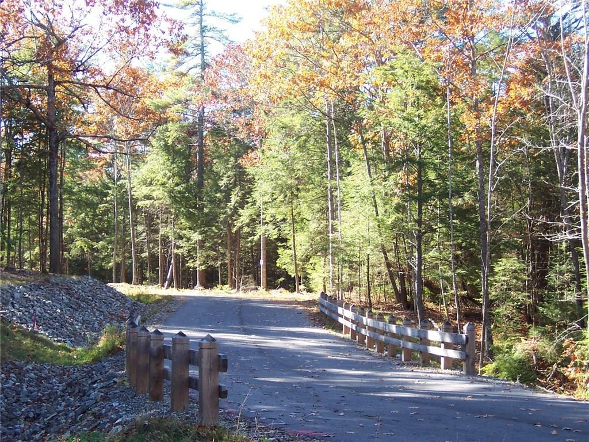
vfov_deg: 17.8
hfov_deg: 23.6
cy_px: 221
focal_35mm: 83
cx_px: 294
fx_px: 1412
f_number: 4
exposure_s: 1/90
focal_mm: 12.8
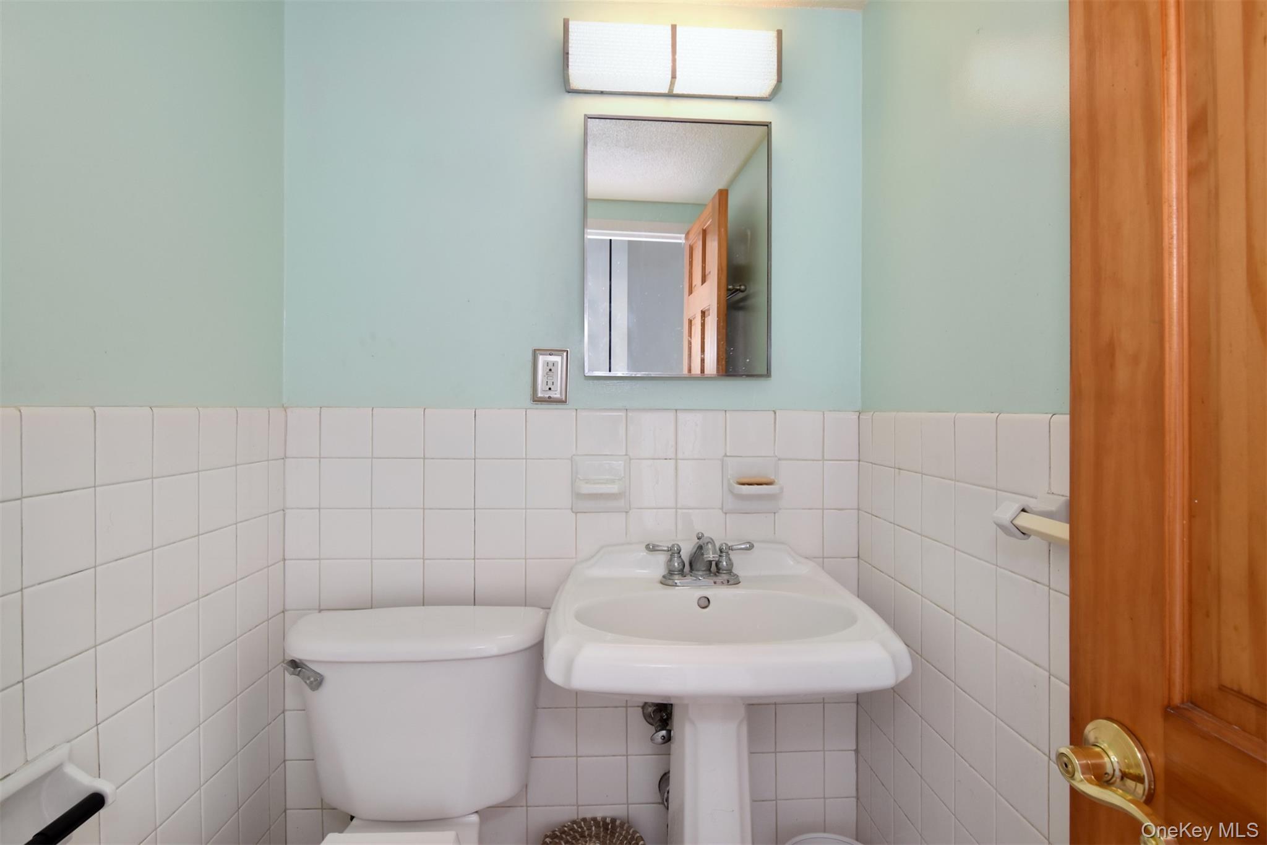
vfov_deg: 72.0
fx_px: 581
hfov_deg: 95.0
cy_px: 422
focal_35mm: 16
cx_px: 634
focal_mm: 11
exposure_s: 1/200
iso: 640
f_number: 8
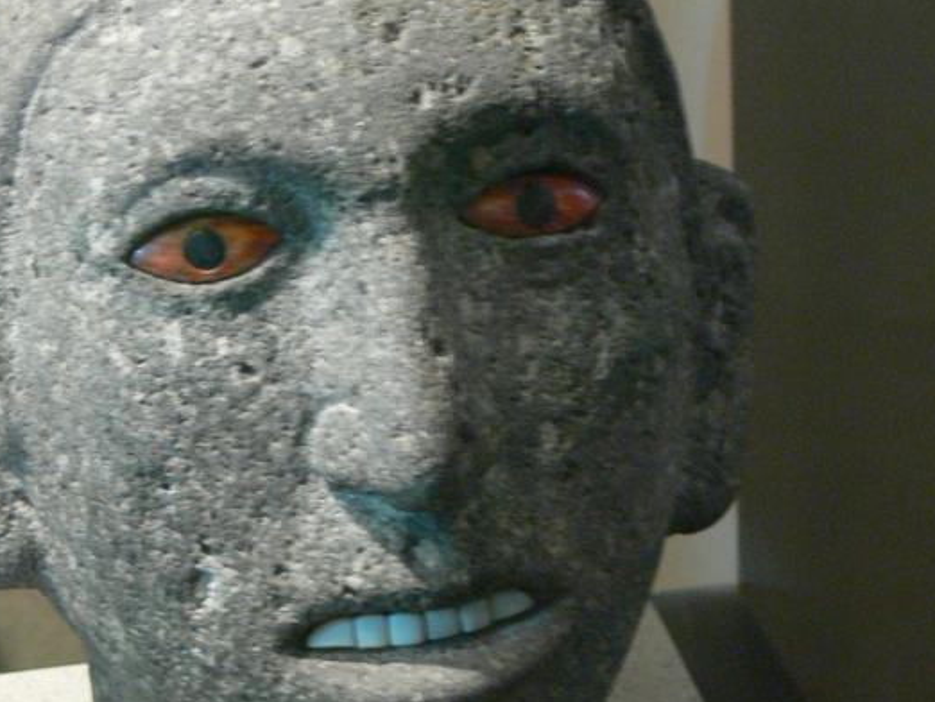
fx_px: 2702
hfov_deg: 19.6
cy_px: 428
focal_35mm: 100
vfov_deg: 14.8
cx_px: 384
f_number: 3.2
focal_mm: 11
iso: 200
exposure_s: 1/4
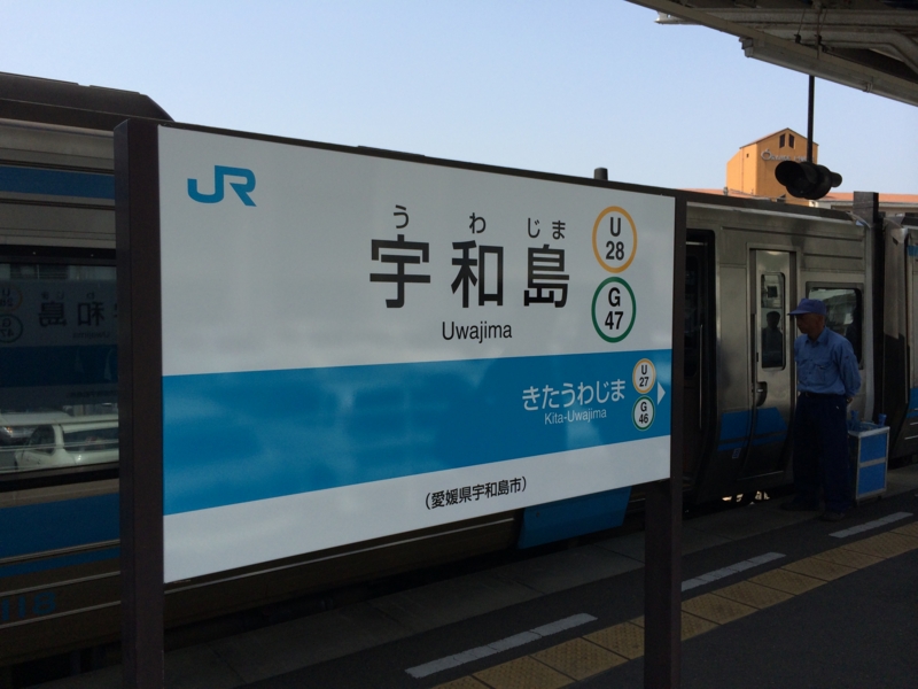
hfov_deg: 60.0
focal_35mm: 30
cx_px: 459
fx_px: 796
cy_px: 344
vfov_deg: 46.8
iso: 32
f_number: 2.2
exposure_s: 1/1866
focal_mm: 4.12
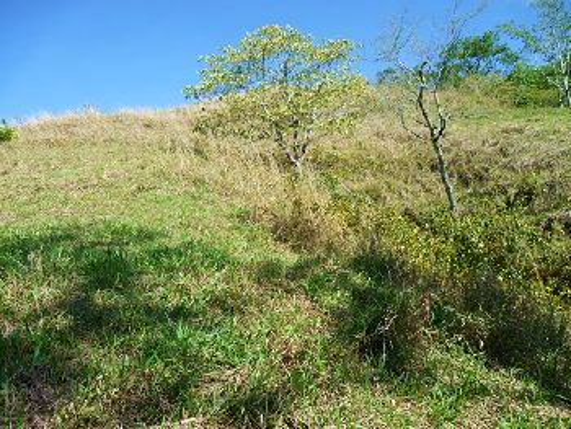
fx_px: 512
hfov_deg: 58.3
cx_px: 286
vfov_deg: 45.5
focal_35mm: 31
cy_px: 214
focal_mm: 5.5
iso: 80
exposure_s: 1/640
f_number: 2.8
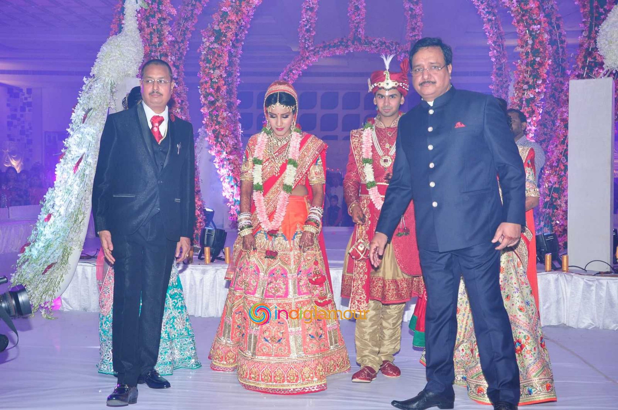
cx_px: 309
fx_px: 669
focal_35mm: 39
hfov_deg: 49.6
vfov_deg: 34.1
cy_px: 205
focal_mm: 26
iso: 500
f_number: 6.3
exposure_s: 1/125
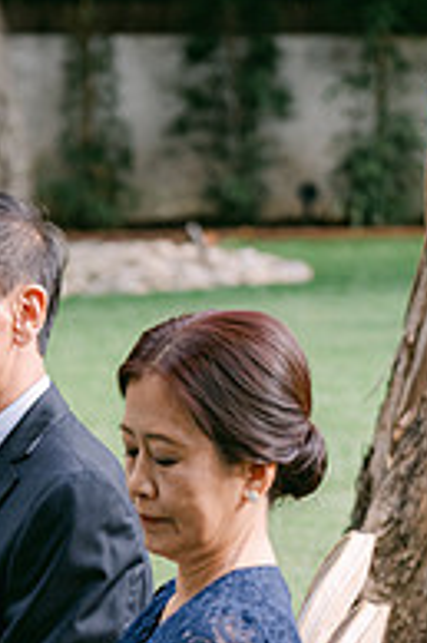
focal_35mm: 239
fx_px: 4259
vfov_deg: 8.6
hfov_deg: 5.7
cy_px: 676
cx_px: 70
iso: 320
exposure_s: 1/220
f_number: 2.8
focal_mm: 68.7
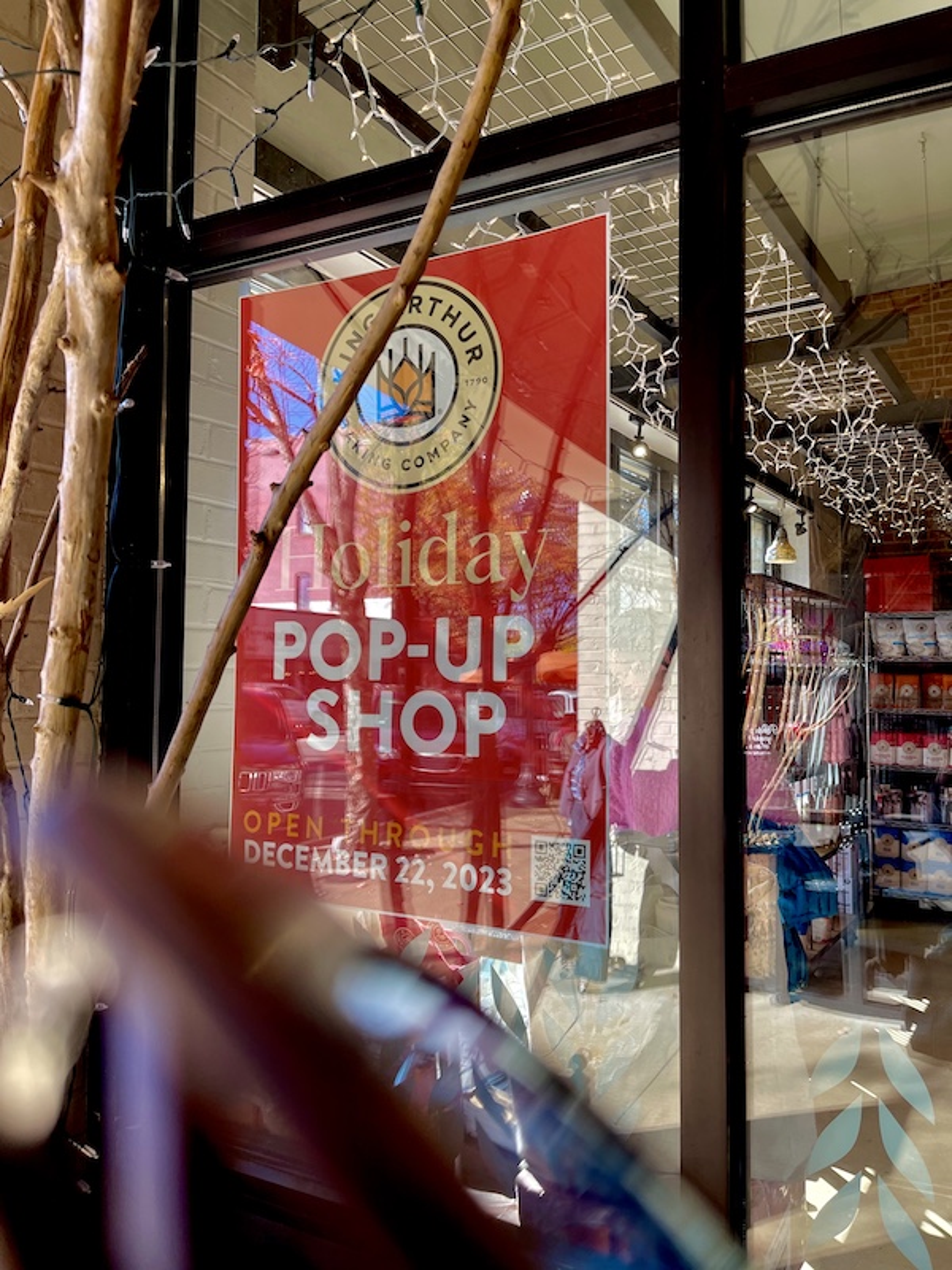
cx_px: 476
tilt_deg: +2.1
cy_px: 635
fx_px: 917
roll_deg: +0.2
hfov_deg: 54.9
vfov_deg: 69.4
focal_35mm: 25
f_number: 1.6
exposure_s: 1/238
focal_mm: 5.1
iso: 32
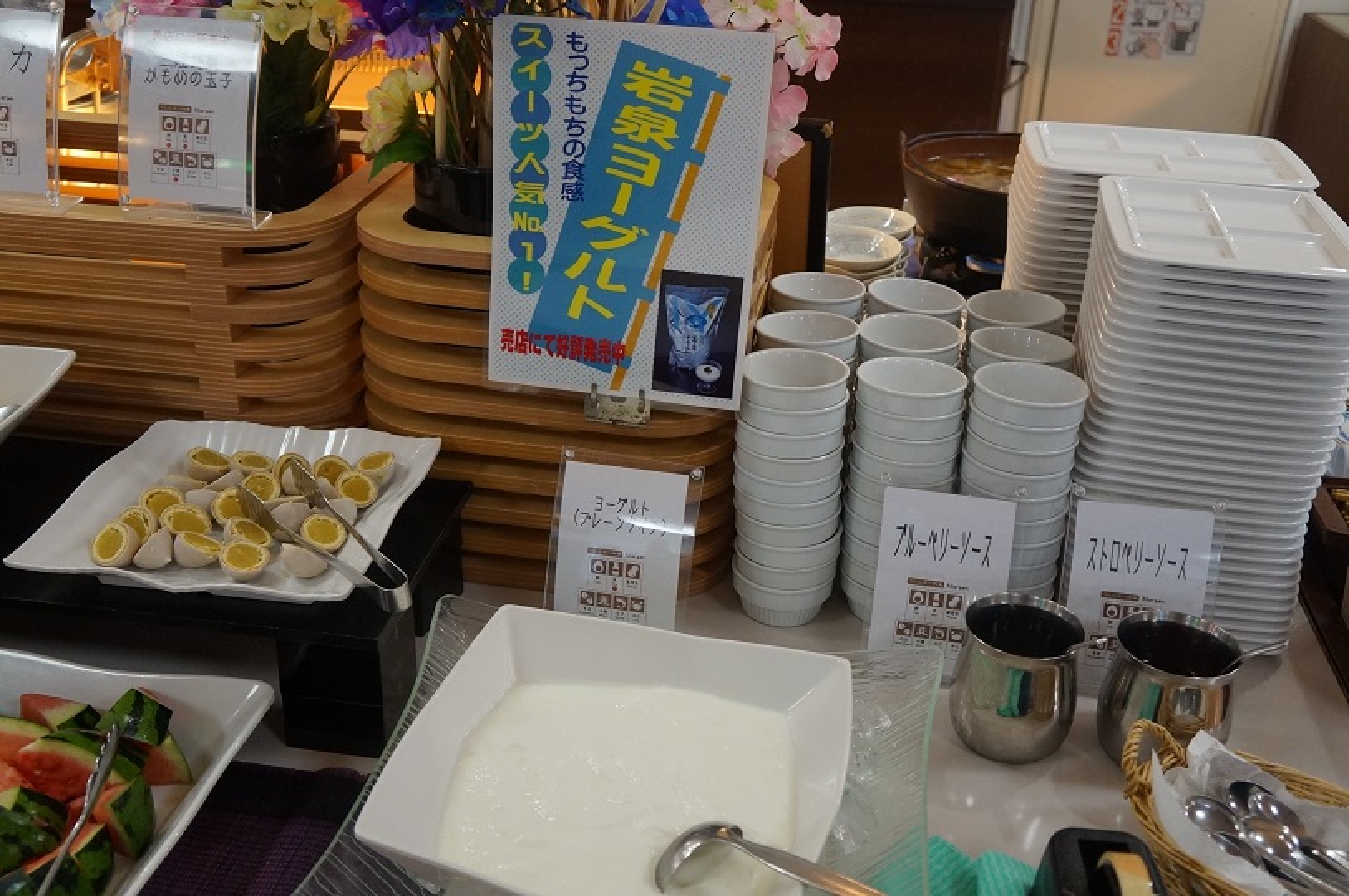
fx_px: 1347
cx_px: 674
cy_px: 448
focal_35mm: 36
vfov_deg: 36.8
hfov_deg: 53.2
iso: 1250
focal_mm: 24
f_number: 4
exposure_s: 1/160
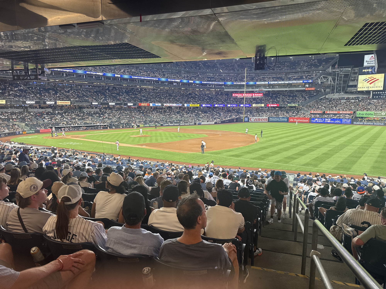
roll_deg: -0.6
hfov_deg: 71.6
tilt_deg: -7.7
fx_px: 268
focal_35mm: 24
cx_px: 193
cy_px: 144
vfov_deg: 56.8
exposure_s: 1/120
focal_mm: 6.76
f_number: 1.78
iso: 100
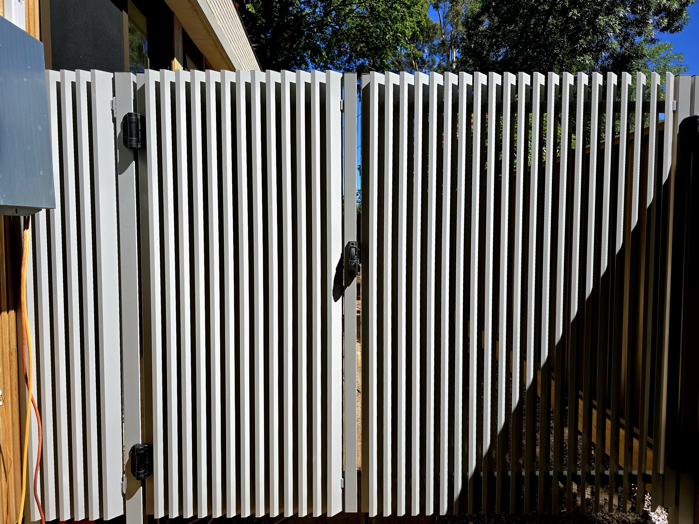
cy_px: 262
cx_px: 350
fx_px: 464
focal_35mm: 23
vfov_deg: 58.9
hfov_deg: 73.9
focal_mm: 6.3
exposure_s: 1/833
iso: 12
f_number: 1.7
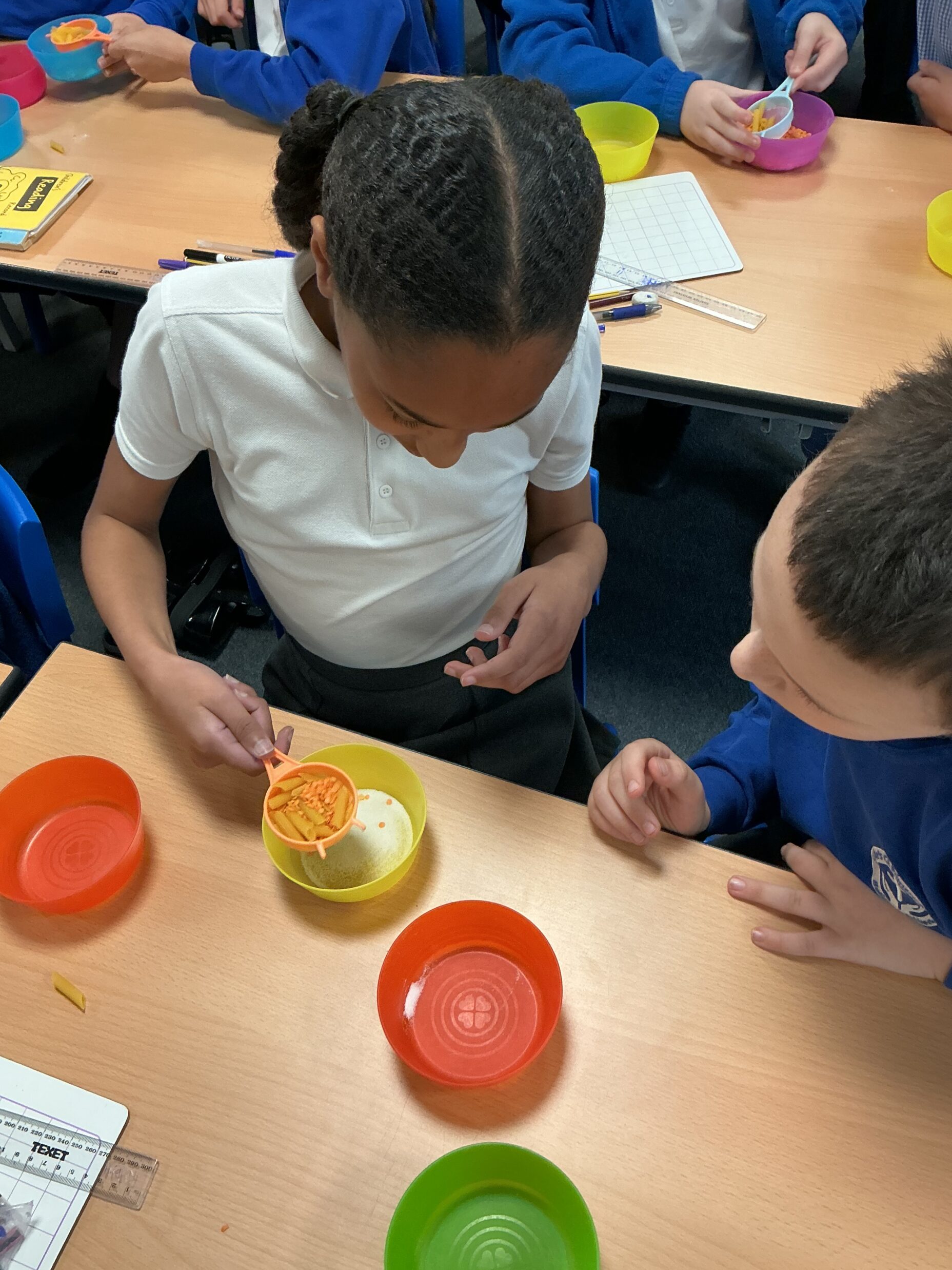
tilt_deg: -53.7
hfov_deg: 46.8
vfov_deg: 60.0
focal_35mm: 30
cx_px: 468
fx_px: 1100
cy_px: 654
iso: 100
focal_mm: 3
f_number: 1.8
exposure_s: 1/60
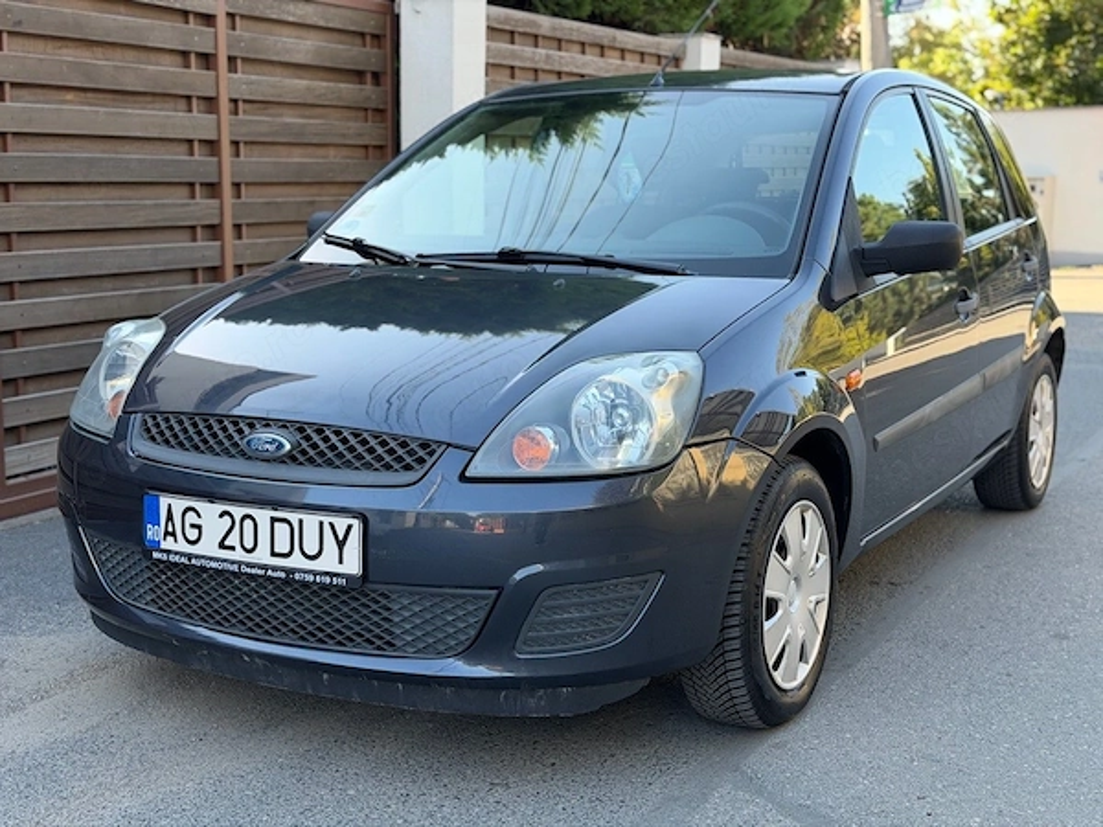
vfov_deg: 30.3
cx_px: 552
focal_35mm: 48
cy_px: 414
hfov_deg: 39.7
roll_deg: +0.3
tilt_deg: -9.4
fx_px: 1529
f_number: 1.78
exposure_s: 1/418
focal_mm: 6.76
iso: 80
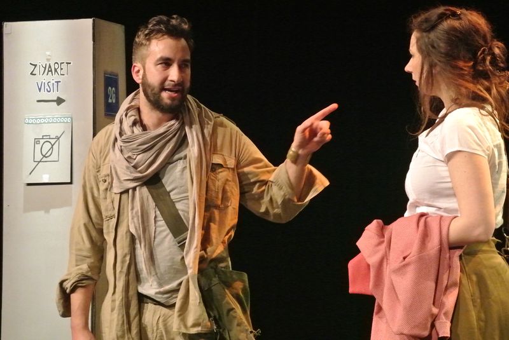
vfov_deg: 6.9
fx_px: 2830
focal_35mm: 200
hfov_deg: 10.3
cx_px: 254
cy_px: 170
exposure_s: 1/100
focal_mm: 74.3
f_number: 5
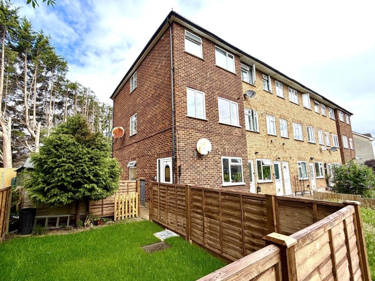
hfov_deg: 93.9
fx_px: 173
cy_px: 149
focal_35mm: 16
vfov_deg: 78.0
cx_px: 162
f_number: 2.2
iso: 40
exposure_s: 1/770
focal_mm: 2.22
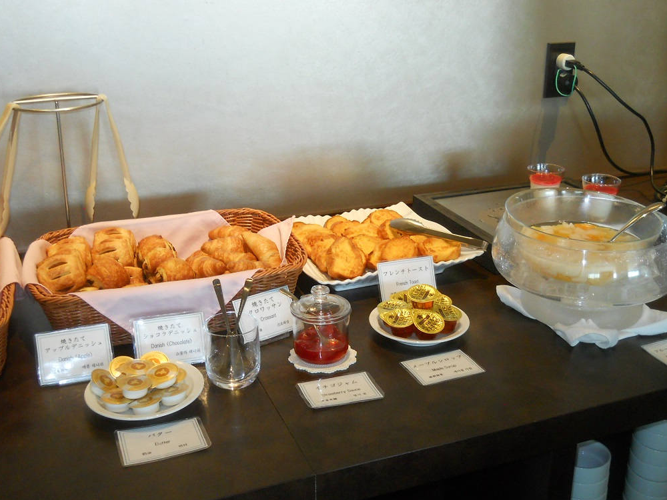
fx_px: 809
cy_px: 251
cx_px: 333
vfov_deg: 34.3
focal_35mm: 42
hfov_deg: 44.8
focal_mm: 6.72
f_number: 3.1
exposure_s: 1/30
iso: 250
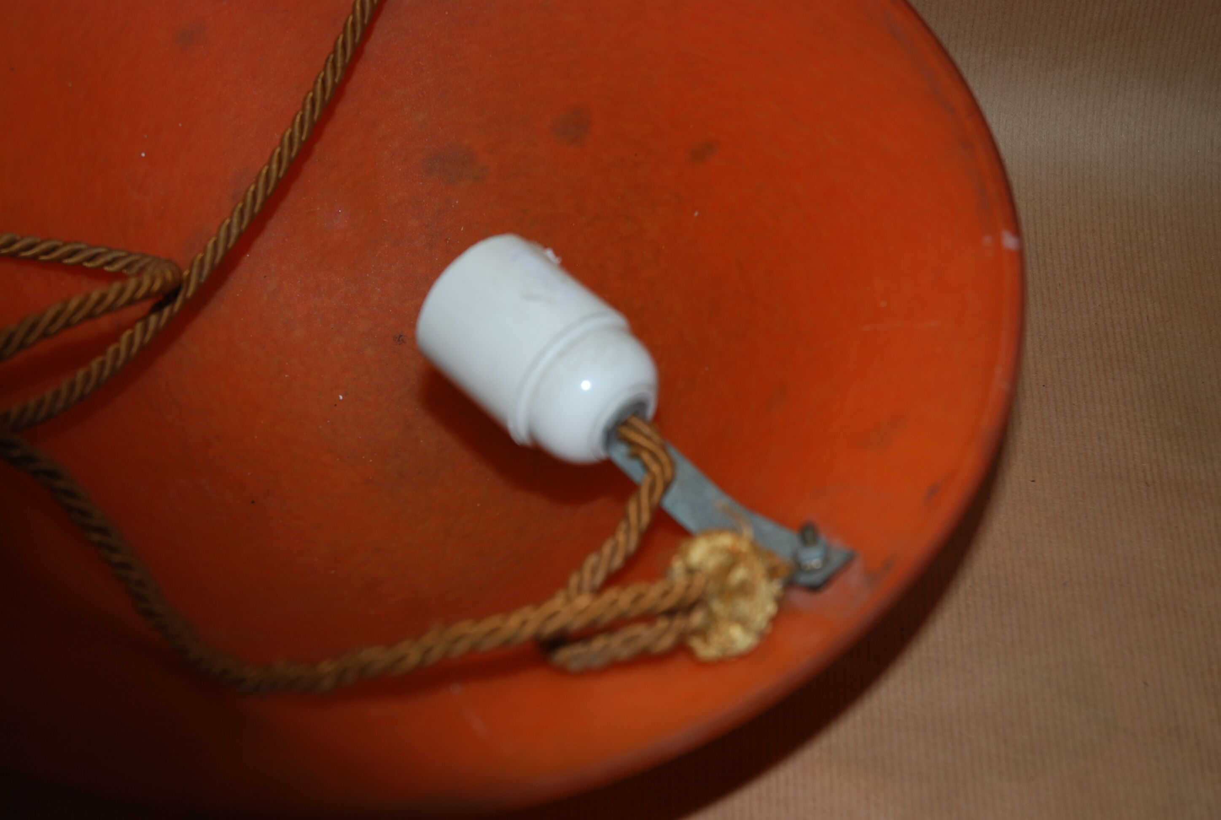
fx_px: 2243
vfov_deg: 20.7
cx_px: 610
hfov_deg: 30.5
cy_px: 410
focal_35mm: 66
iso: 100
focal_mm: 44
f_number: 4.5
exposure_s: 1/125
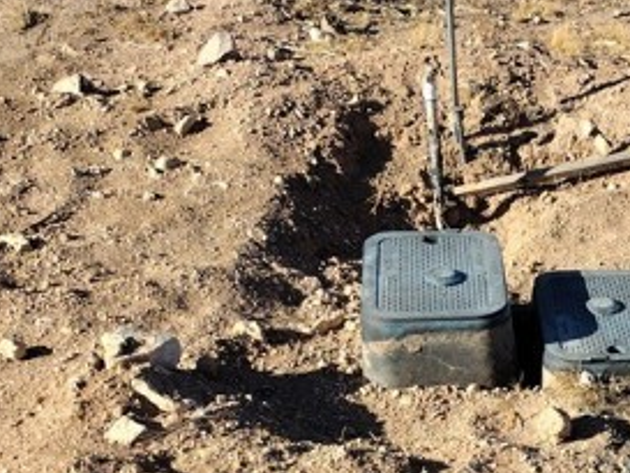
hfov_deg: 24.4
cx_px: 644
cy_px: 713
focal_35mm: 76
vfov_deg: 17.4
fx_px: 1384
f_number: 1.7
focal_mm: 4.71
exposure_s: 1/1648
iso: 100
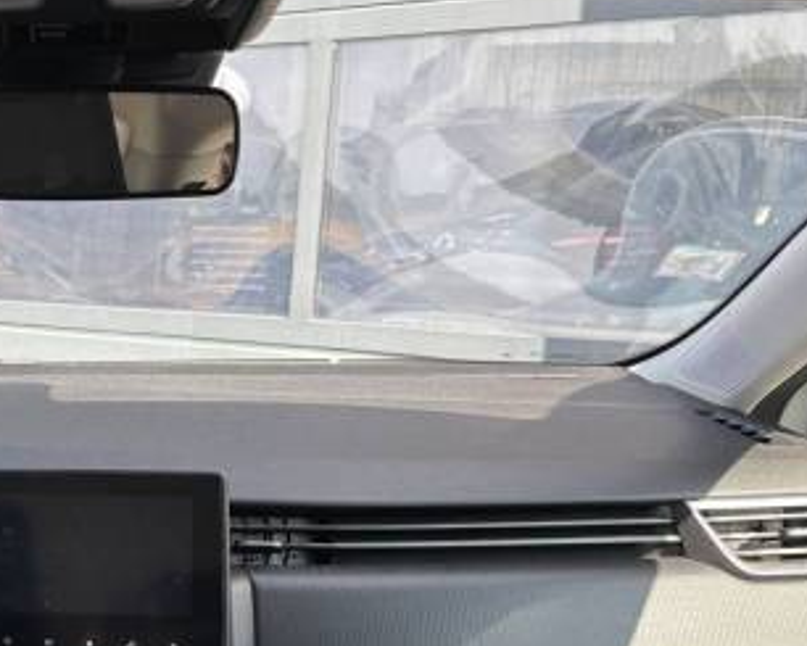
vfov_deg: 27.8
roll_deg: -1.1
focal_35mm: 53
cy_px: 548
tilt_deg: -17.2
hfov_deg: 32.8
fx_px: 1266
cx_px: 24
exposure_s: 1/301
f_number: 1.6
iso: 50
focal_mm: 5.96
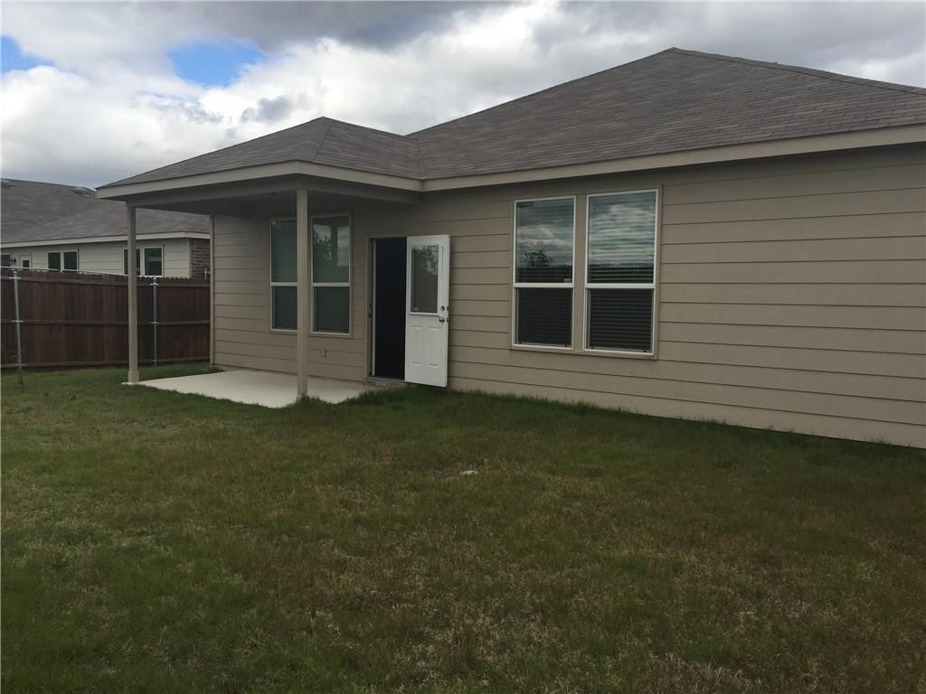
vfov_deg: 48.2
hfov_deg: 61.7
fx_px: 776
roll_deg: -1.9
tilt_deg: -2.3
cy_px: 347
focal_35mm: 29
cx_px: 463
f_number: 2.2
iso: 32
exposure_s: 1/1199
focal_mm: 4.15
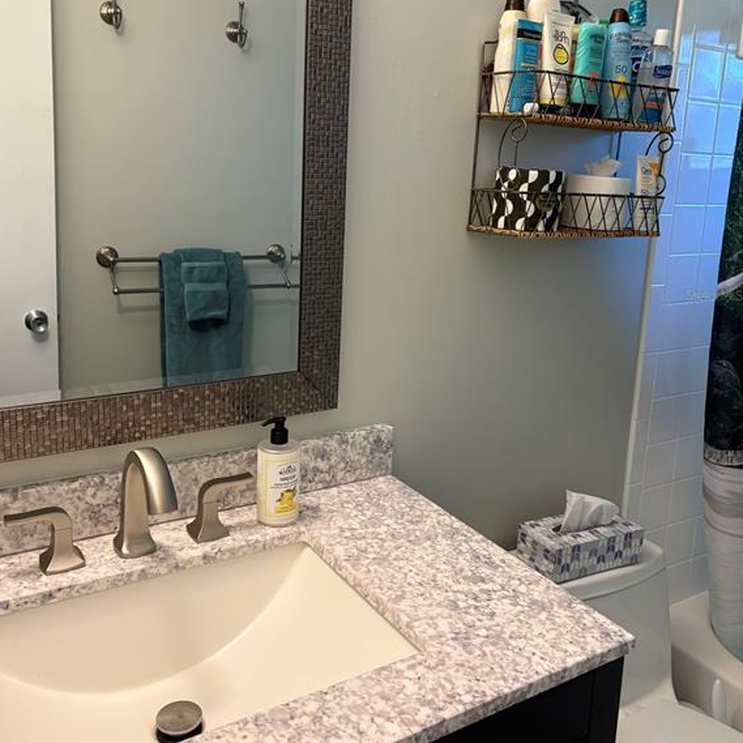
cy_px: 295
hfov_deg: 52.5
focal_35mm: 31
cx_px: 370
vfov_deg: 52.2
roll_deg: -2.7
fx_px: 753
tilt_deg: -9.7
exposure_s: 1/60
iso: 200
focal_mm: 5.96
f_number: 1.6
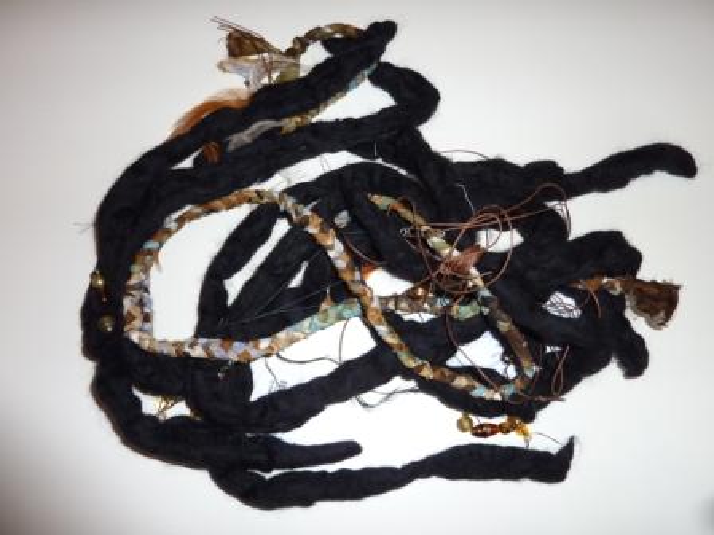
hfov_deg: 69.4
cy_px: 268
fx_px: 516
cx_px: 357
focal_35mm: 25
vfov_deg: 54.9
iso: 100
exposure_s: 1/30
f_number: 3.3
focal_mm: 4.1
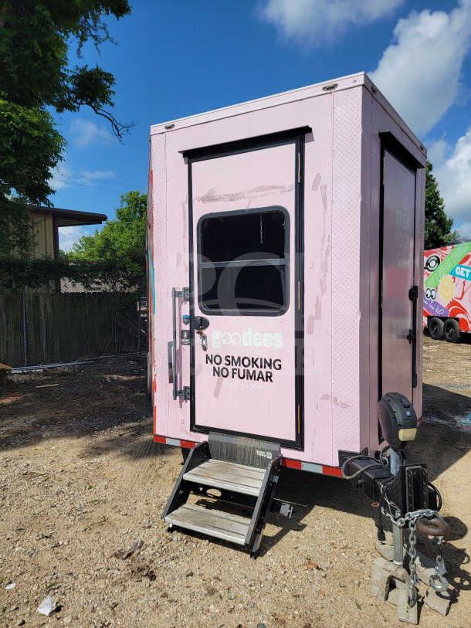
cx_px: 236
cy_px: 314
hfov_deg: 56.8
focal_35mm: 24
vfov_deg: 71.6
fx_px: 435
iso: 16
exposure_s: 1/1775
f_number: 1.8
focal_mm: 6.7
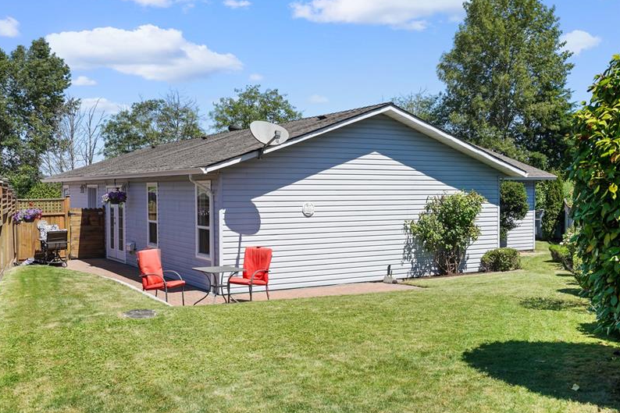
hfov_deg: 48.4
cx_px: 330
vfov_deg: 33.4
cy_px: 212
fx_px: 689
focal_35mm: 40
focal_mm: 31
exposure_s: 1/80
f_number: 8
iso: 125
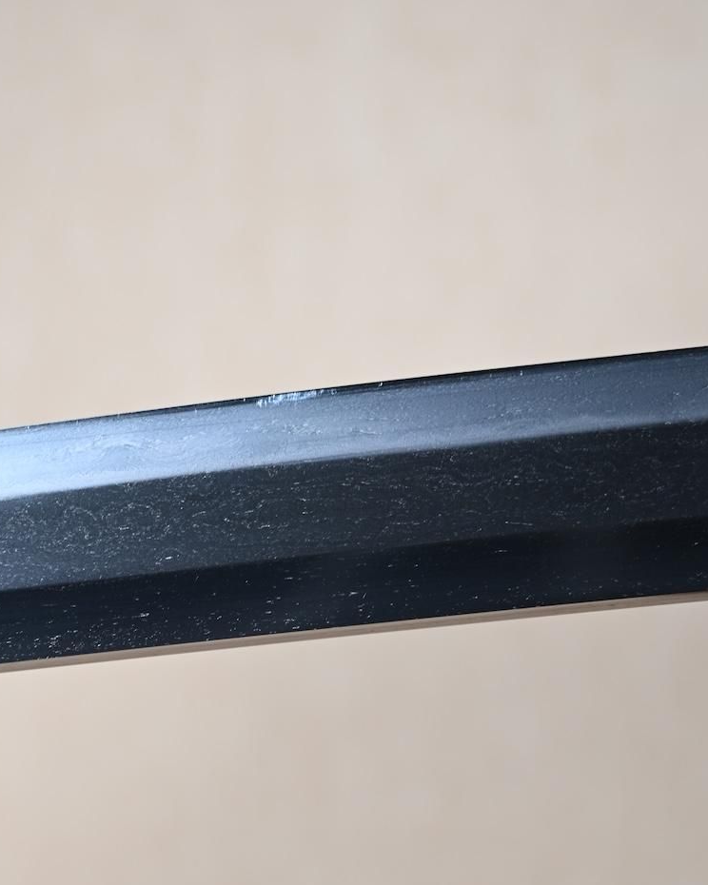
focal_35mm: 155
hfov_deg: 10.0
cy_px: 443
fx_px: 4052
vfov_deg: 12.5
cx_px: 455
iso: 100
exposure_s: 1
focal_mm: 73
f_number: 5.3
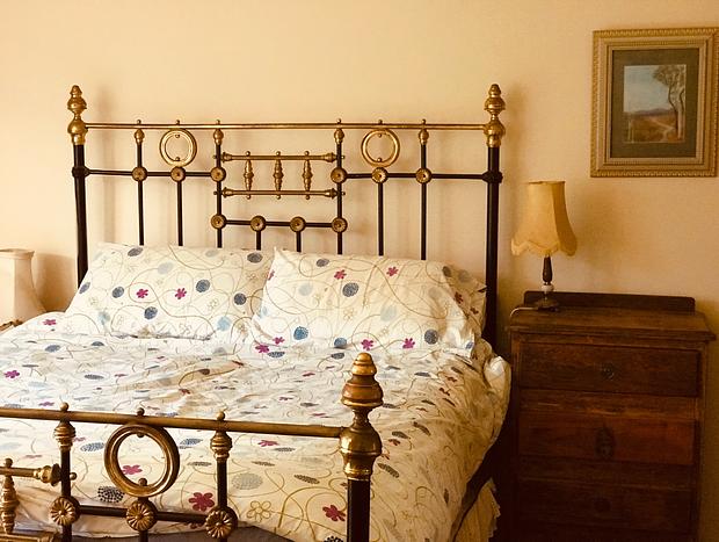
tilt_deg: -8.0
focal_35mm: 57
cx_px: 360
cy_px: 271
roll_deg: -0.5
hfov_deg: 33.7
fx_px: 1186
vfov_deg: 25.7
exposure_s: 1/50
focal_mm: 6.6
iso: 800
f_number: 2.8
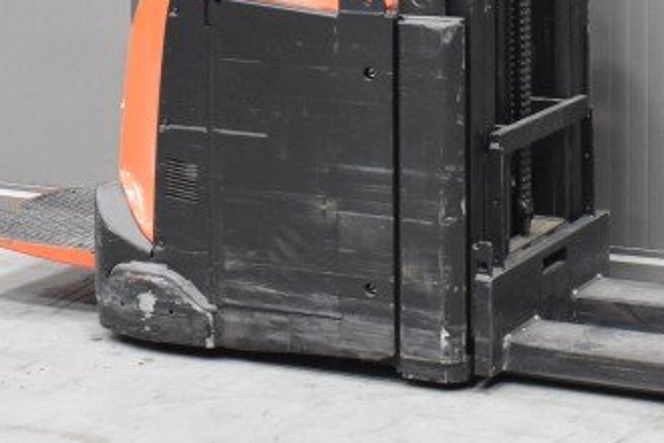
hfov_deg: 18.7
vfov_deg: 12.0
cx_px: 437
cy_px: -207
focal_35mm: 109
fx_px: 2010
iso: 1600
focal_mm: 20
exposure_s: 1/40
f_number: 4.5
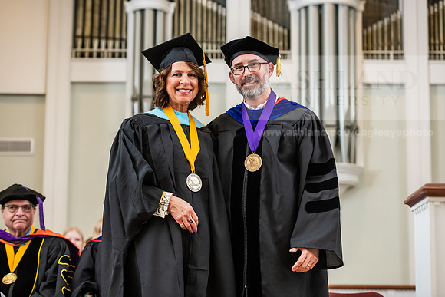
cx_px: 222
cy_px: 148
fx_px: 1113
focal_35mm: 90
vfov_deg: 15.2
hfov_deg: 22.6
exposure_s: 1/200
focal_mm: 90
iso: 1250
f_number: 3.5
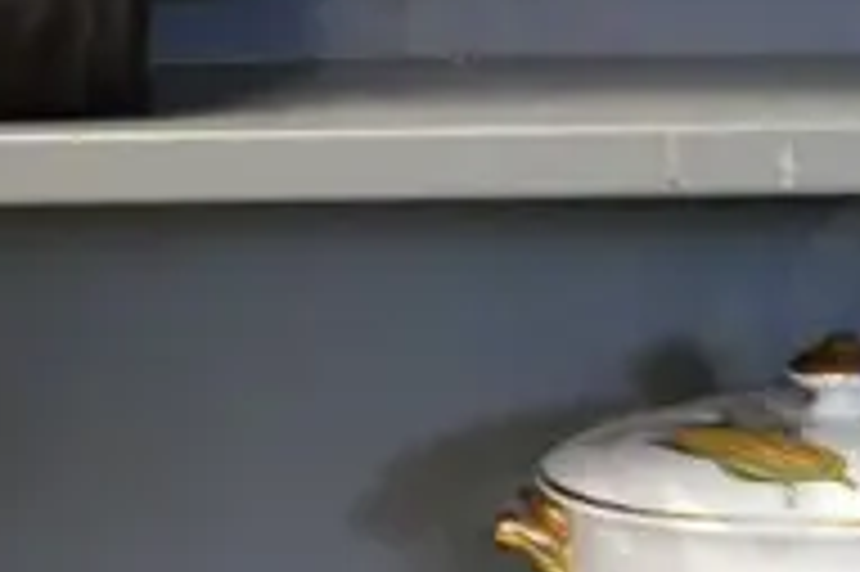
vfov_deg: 10.2
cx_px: 747
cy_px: 428
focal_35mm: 134
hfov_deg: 15.2
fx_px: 3198
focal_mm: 12
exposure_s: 1/50
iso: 3200
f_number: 4
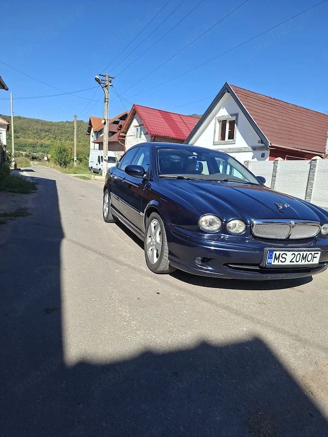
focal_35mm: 23
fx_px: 291
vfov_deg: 73.9
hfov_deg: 58.9
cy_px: 218
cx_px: 164
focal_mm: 5.54
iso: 50
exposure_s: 1/1553
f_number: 1.8
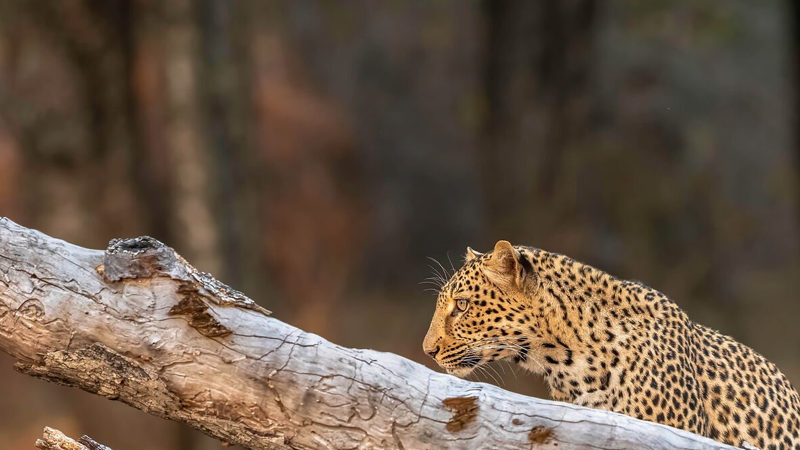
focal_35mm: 423
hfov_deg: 5.1
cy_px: 537
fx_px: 8974
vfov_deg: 2.9
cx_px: 497
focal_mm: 200
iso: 3200
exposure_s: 1/2000
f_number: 3.5
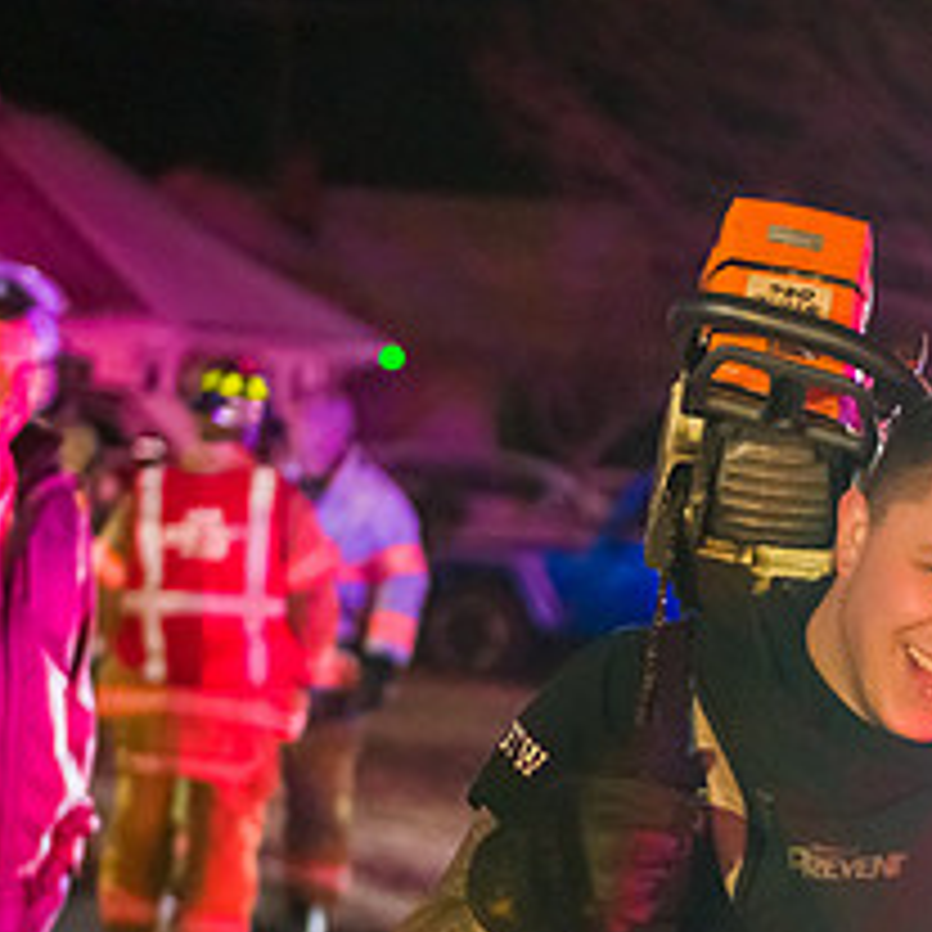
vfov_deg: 11.7
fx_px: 4508
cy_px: 867
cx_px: 824
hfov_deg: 11.7
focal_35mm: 148
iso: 3200
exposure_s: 1/125
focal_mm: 62
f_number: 3.5
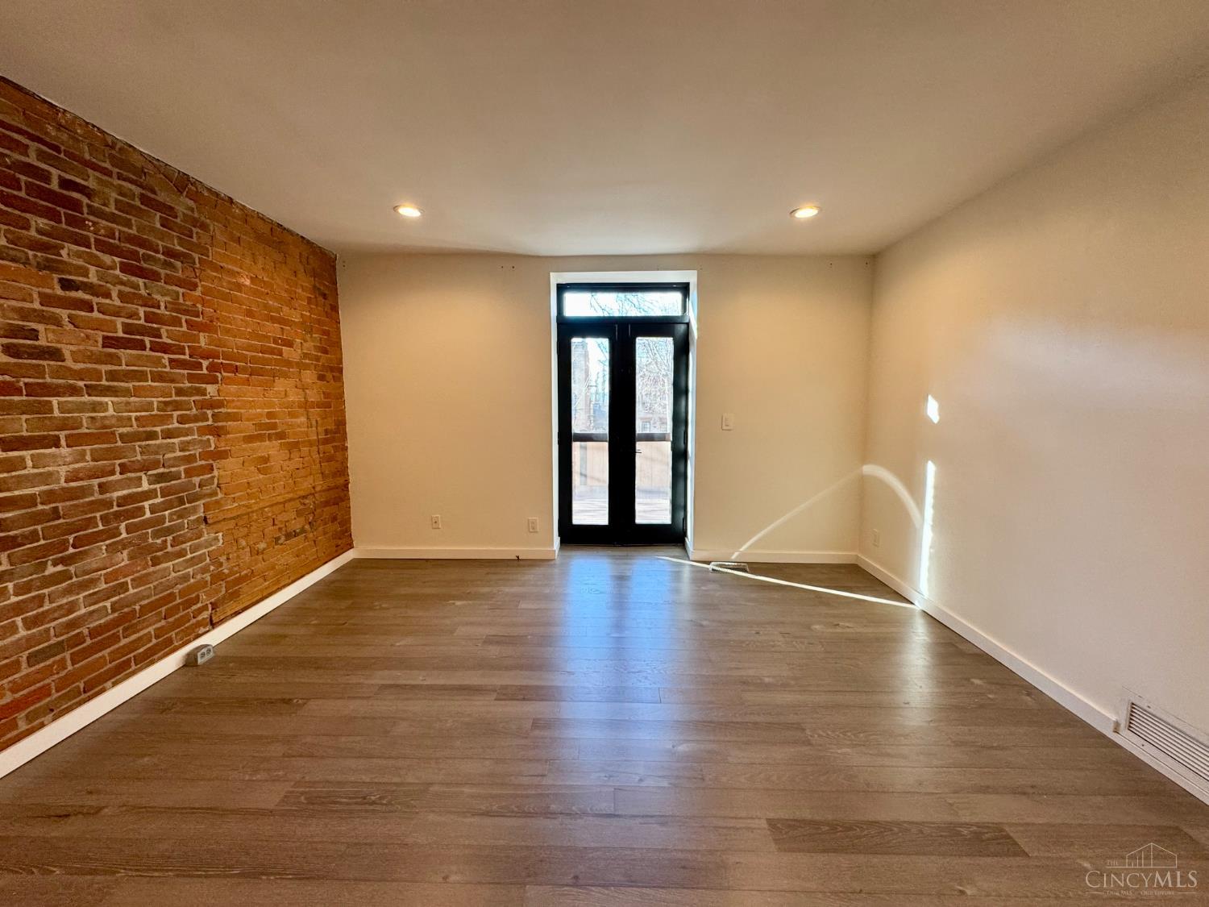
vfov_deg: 85.7
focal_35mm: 14
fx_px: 489
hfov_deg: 102.1
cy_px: 454
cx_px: 604
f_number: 2.2
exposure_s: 1/120
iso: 200
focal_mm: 2.22
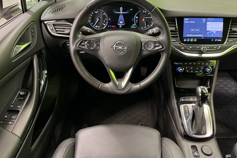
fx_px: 178
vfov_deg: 47.8
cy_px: 70
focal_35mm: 27
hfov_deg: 67.3
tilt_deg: -36.8
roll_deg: -0.4
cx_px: 125
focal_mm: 6.76
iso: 800
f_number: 1.78
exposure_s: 1/33
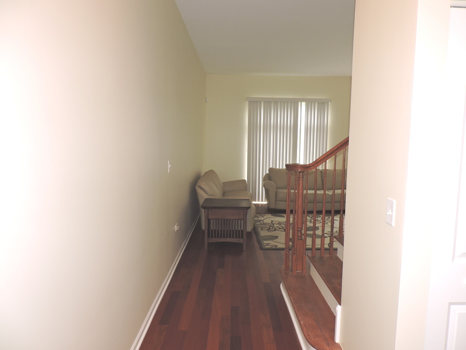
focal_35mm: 24
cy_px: 175
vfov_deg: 56.8
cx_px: 233
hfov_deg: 71.6
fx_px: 323
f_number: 3
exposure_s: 1/30
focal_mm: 4.3
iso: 200
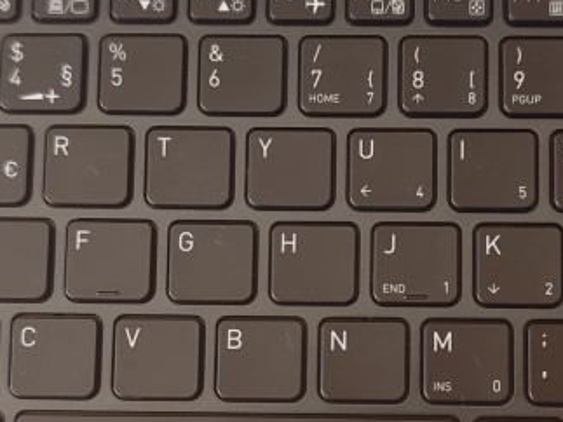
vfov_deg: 20.0
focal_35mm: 73
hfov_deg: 26.6
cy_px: 330
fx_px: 1187
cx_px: 347
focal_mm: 6.51
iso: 694
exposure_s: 1/50
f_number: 1.57
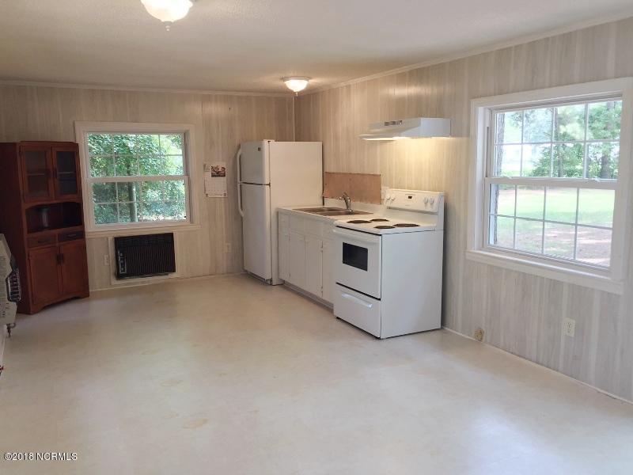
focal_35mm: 29
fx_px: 530
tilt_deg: -9.7
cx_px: 316
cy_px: 238
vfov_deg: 48.2
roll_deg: -0.2
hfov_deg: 61.7
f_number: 2.2
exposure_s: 1/40
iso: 32
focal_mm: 4.15
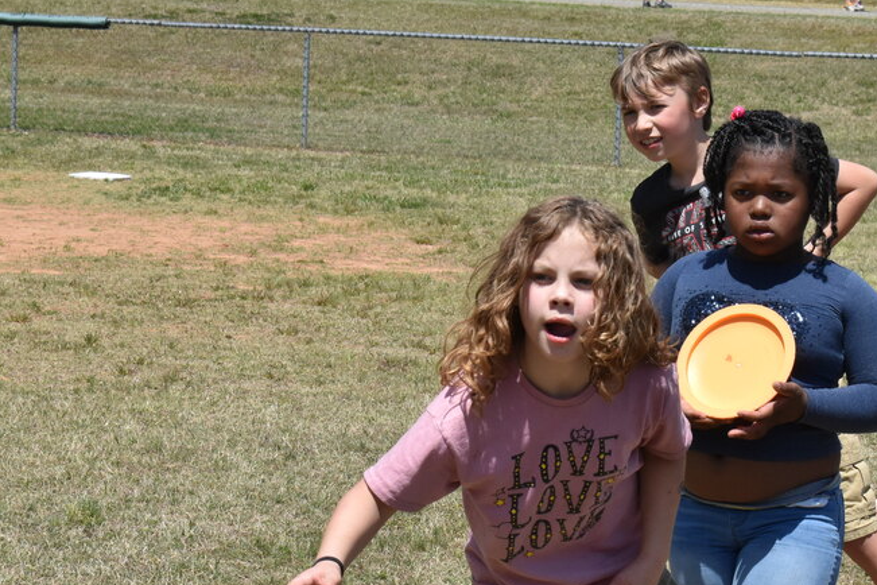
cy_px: 382
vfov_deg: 10.6
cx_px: 538
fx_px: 3161
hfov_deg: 15.8
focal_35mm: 130
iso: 800
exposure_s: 1/1000
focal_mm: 55
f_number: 16
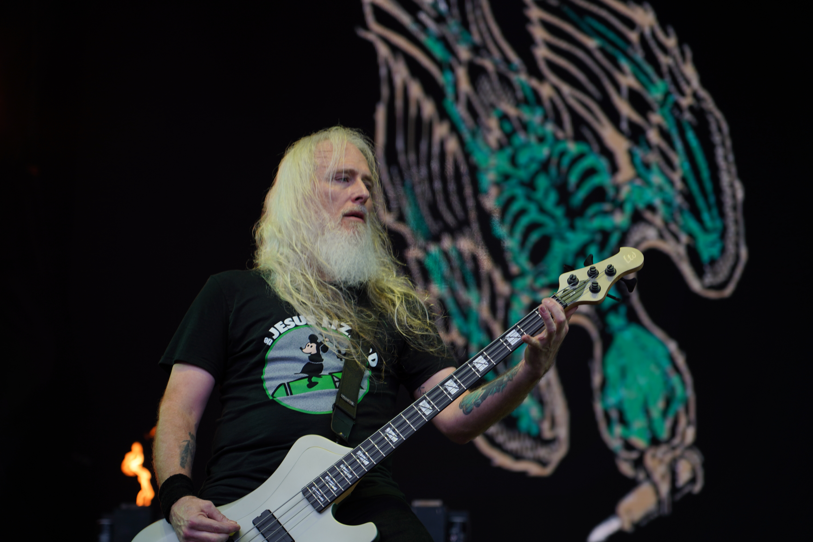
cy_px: 271
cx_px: 406
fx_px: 2371
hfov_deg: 19.5
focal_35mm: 105
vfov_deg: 13.0
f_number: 4
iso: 100
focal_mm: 105
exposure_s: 1/125
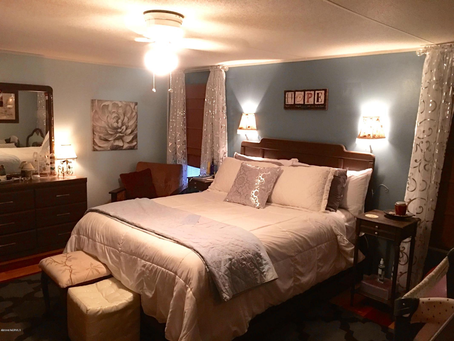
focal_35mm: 29
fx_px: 380
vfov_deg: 48.2
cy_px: 170
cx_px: 227
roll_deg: -1.7
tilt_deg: -6.1
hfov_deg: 61.7
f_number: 2.2
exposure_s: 1/4
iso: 80
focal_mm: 4.15
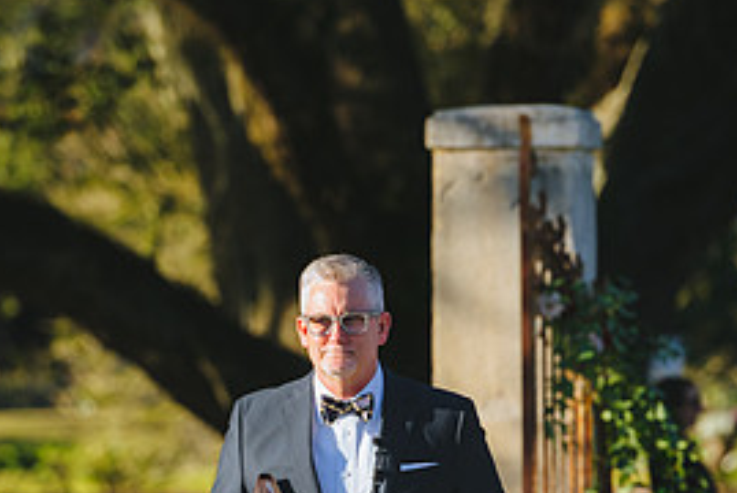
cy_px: 492
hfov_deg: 5.0
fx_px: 8382
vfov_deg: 3.4
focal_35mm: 409
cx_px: 318
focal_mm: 190
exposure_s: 1/800
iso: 200
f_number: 4.5
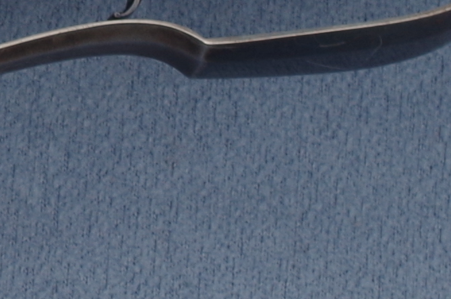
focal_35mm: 361
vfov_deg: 3.8
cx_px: -330
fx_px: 4513
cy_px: -90
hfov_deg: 5.6
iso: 200
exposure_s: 1/80
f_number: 5.6
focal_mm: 32.5
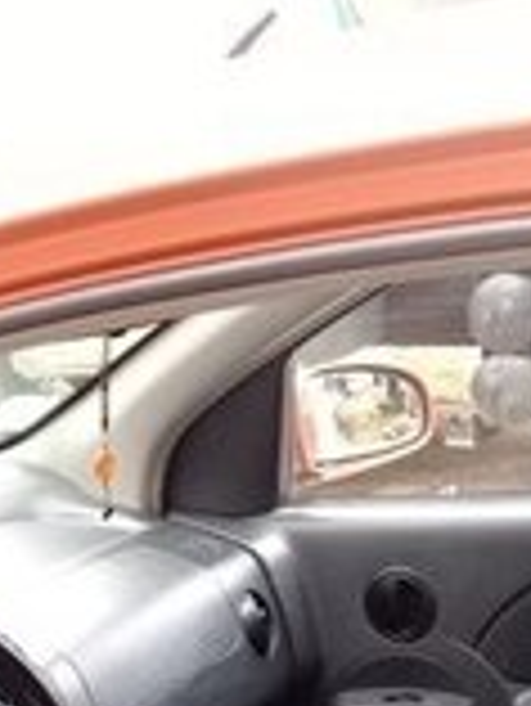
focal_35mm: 98
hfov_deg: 14.8
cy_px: 809
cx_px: -14
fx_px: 2002
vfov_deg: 19.1
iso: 125
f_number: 2.2
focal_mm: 3.3
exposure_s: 1/40
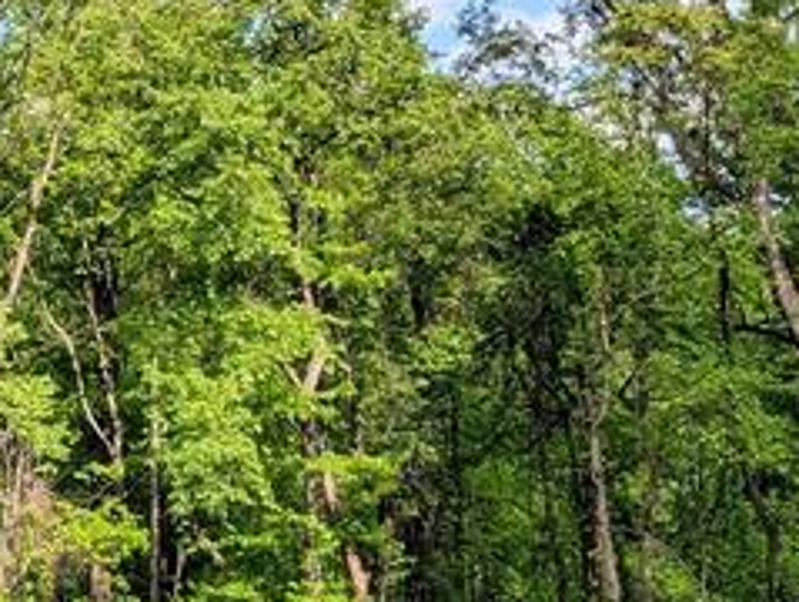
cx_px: -181
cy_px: -296
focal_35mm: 103
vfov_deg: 13.6
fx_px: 2381
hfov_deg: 18.0
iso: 22
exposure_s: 1/623
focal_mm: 6.9
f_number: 1.68
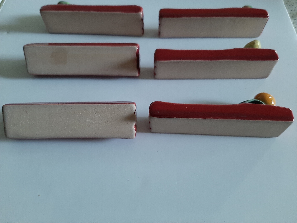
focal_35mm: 26
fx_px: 223
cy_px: 112
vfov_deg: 53.1
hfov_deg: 67.3
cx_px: 148
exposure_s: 1/40
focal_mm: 3.93
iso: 160
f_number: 1.7
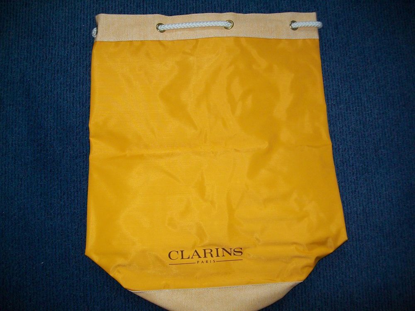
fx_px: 408
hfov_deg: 54.0
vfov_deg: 41.8
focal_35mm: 34
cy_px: 156
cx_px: 208
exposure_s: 1/60
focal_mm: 6.1
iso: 160
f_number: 2.7
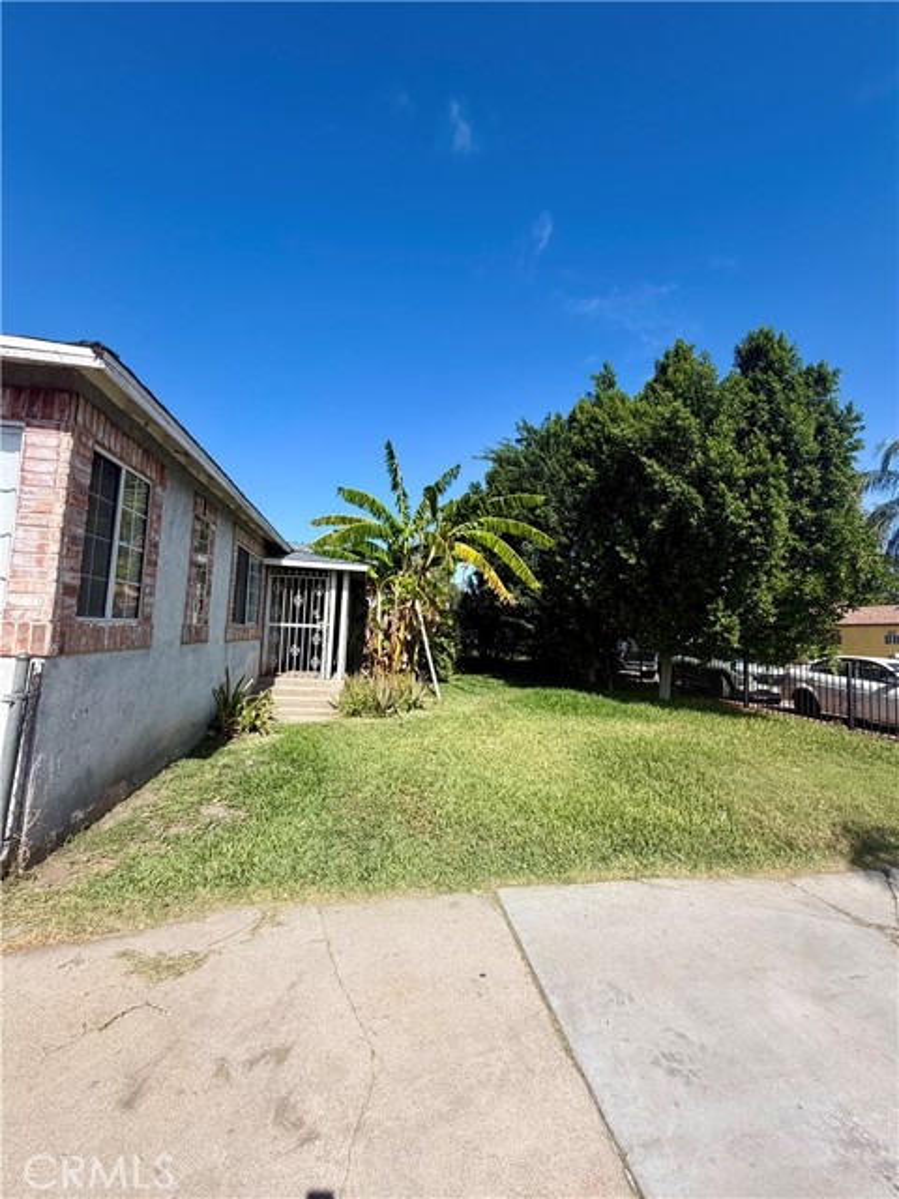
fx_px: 485
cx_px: 450
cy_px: 600
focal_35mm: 14
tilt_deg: +4.4
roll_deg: -2.6
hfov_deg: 85.7
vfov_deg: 102.1
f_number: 2.2
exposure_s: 1/770
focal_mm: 2.22
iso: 25
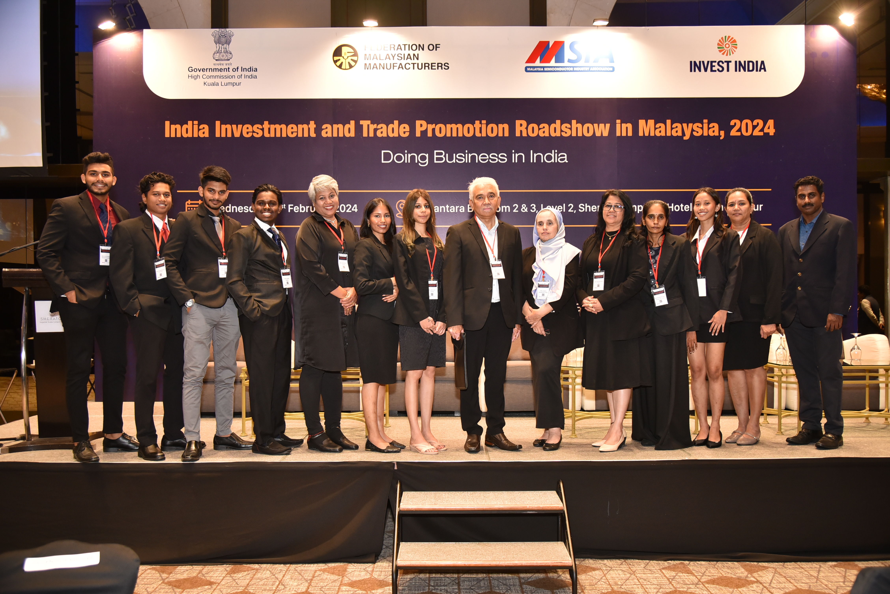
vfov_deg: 42.3
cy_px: 297
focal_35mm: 31
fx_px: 766
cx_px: 445
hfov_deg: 60.3
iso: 1600
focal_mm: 31
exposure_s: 1/60
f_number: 4
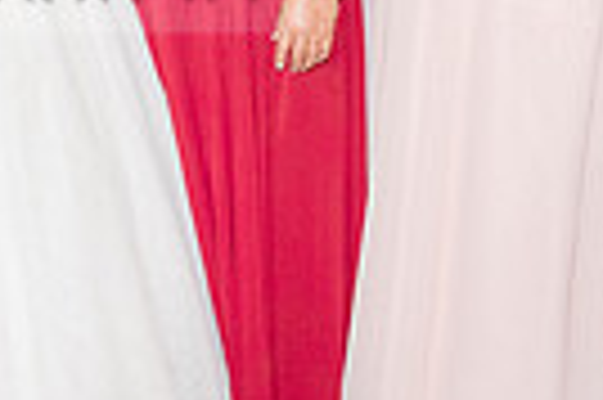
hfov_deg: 15.9
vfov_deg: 10.7
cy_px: -85
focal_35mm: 126
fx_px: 2108
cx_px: -46
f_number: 4
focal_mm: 26
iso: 1600
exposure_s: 1/160
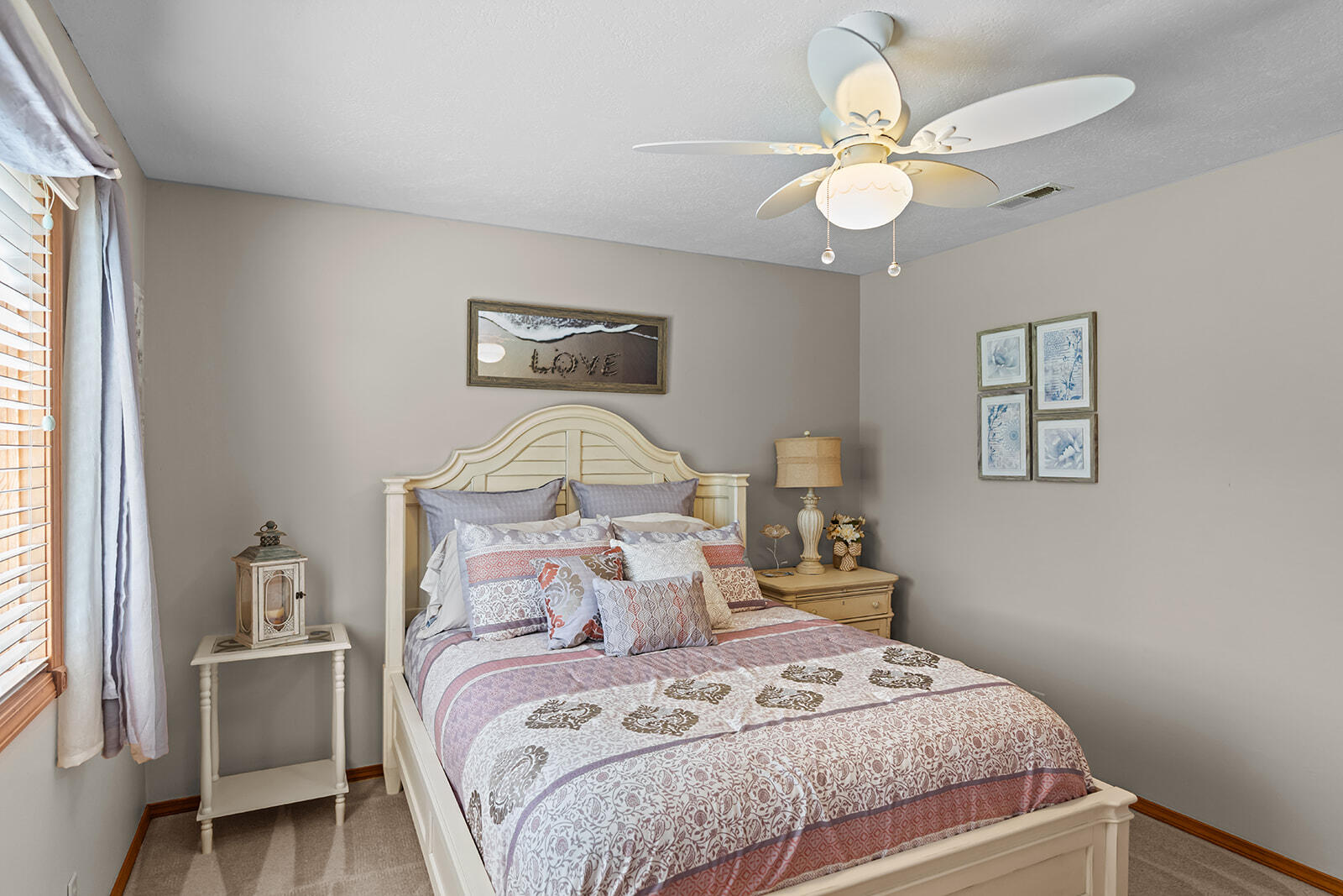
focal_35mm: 19
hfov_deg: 86.9
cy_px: 448
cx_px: 672
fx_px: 709
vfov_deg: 64.6
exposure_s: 1/60
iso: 1600
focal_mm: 19
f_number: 2.8
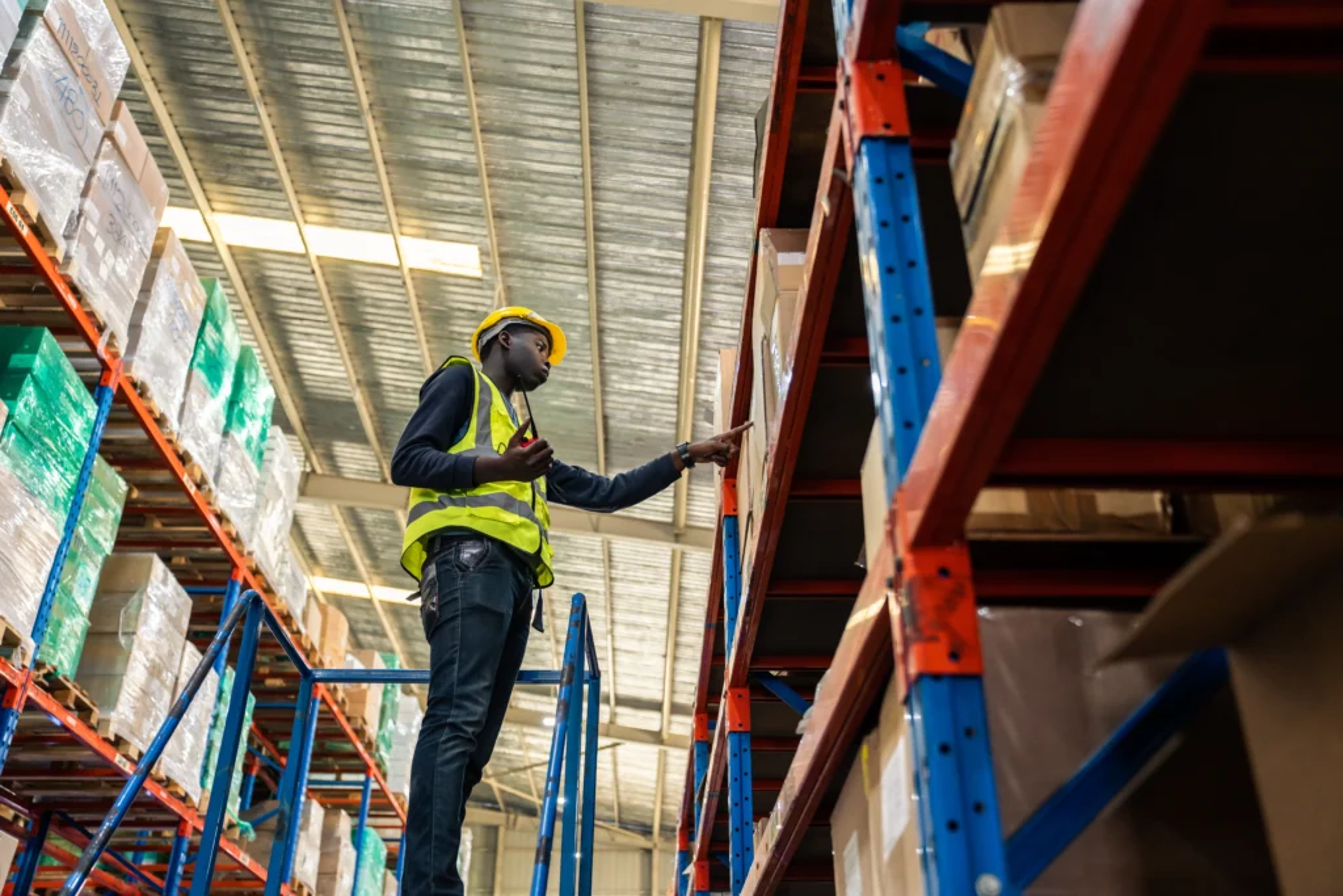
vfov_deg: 41.1
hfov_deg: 58.7
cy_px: 448
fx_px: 1194
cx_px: 672
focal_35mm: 32
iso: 800
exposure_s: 1/100
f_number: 2.8
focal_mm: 32
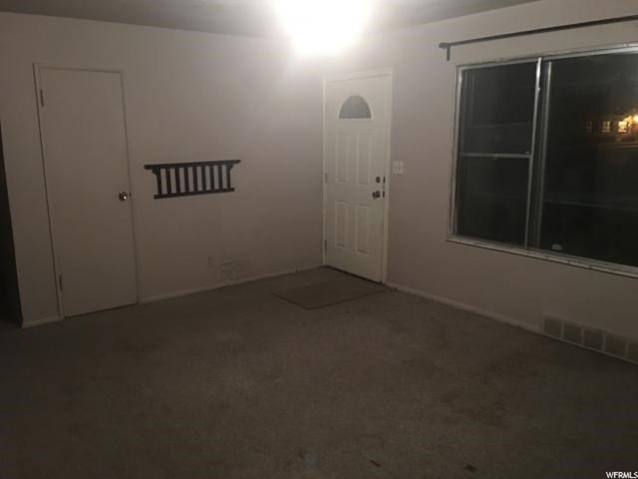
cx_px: 319
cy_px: 240
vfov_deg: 48.2
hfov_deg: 61.7
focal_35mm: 29
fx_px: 534
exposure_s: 1/4
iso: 80
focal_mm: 4.15
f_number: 2.2
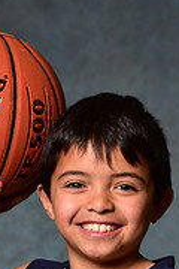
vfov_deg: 9.0
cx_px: 80
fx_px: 1678
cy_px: 318
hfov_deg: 6.1
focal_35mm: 225
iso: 100
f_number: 5
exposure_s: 1/200
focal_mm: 70
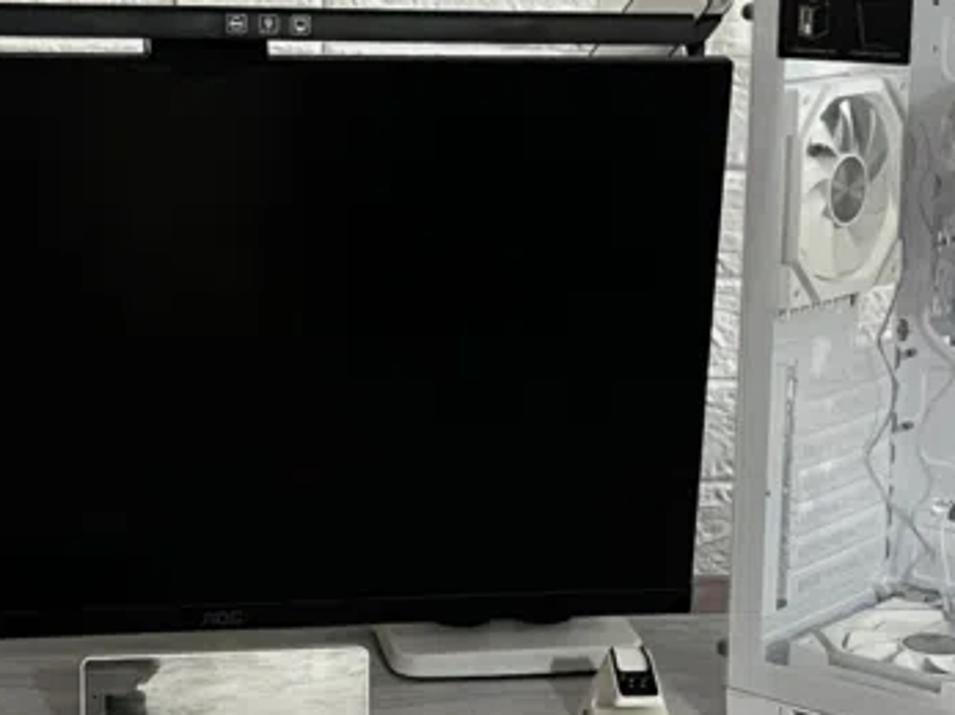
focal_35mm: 48
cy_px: 380
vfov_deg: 30.2
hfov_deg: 39.4
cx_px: 347
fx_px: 1324
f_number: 1.6
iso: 1000
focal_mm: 5.1
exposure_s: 1/25
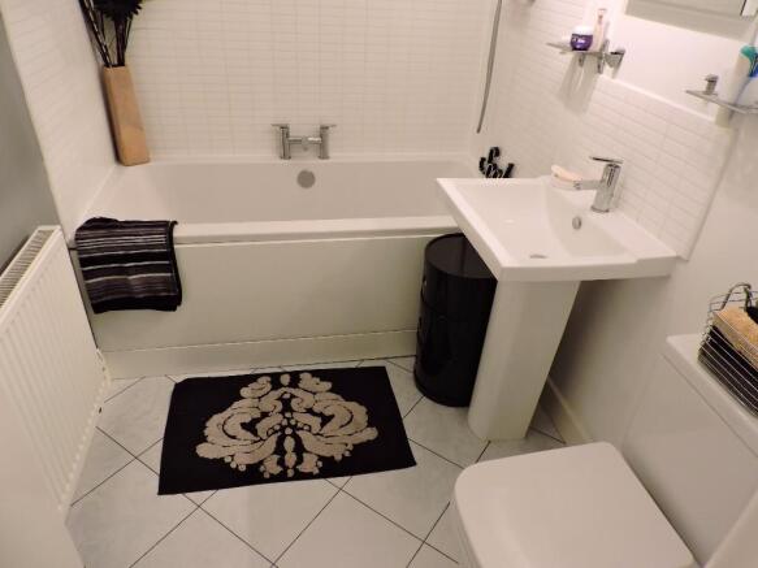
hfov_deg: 71.6
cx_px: 379
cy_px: 284
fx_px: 525
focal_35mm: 24
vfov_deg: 56.8
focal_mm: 4.3
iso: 280
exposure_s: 1/30
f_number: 3
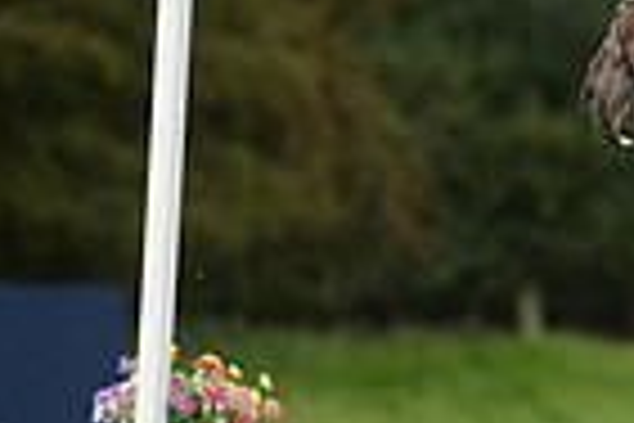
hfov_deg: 1.4
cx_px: 1187
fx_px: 26872
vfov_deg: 0.9
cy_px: 320
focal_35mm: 1526
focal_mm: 370
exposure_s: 1/800
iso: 1000
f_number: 6.3
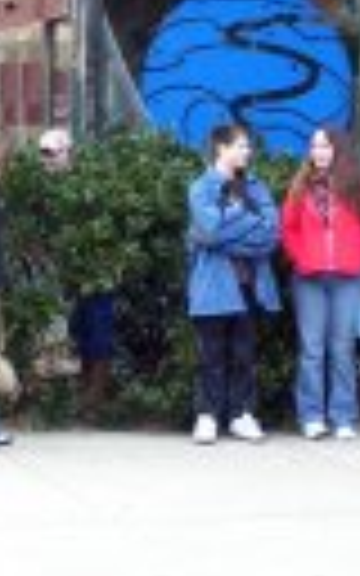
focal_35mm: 139
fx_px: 2182
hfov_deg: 9.4
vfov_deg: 14.9
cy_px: 108
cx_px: 212
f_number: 3
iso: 80
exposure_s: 1/90
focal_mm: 7
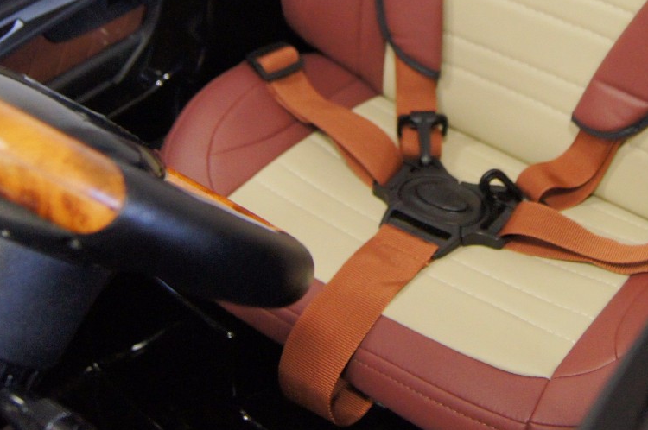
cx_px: 435
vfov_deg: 20.1
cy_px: -14
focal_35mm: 65
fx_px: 1168
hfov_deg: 30.8
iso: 1250
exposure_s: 1/40
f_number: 4
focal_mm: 20
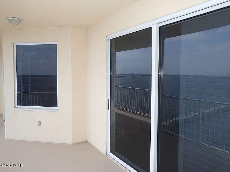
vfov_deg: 54.9
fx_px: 166
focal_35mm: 25
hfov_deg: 69.4
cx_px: 115
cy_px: 86
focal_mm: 4.5
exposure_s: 1/1000
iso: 100
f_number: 2
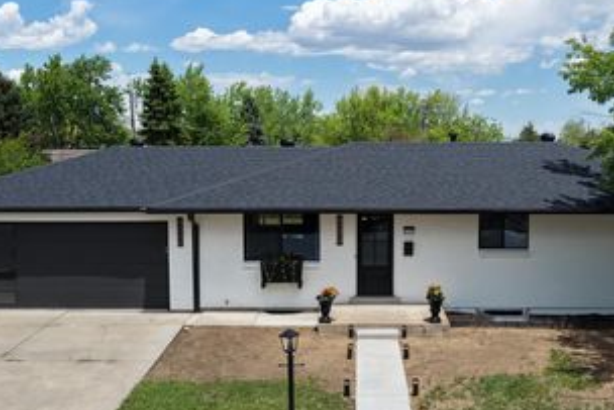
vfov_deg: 29.2
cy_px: 243
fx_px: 785
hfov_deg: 42.6
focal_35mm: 46
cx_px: 364
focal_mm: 14.45
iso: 160
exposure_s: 1/240
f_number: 2.8
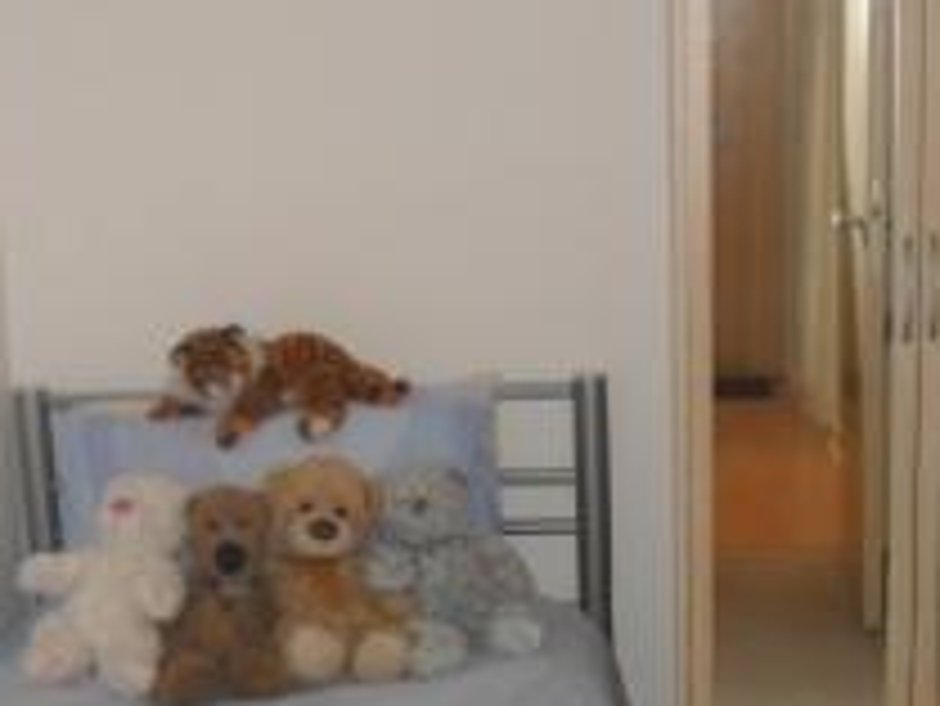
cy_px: 540
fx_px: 2038
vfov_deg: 19.5
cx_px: 612
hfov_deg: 25.9
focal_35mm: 75
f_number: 2.8
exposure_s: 1/45
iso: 200
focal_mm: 6.2
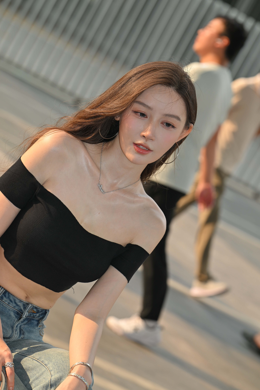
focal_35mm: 185
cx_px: 130
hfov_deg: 7.4
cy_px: 195
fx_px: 2004
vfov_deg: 11.1
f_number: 7.1
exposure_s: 1/250
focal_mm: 185
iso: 250
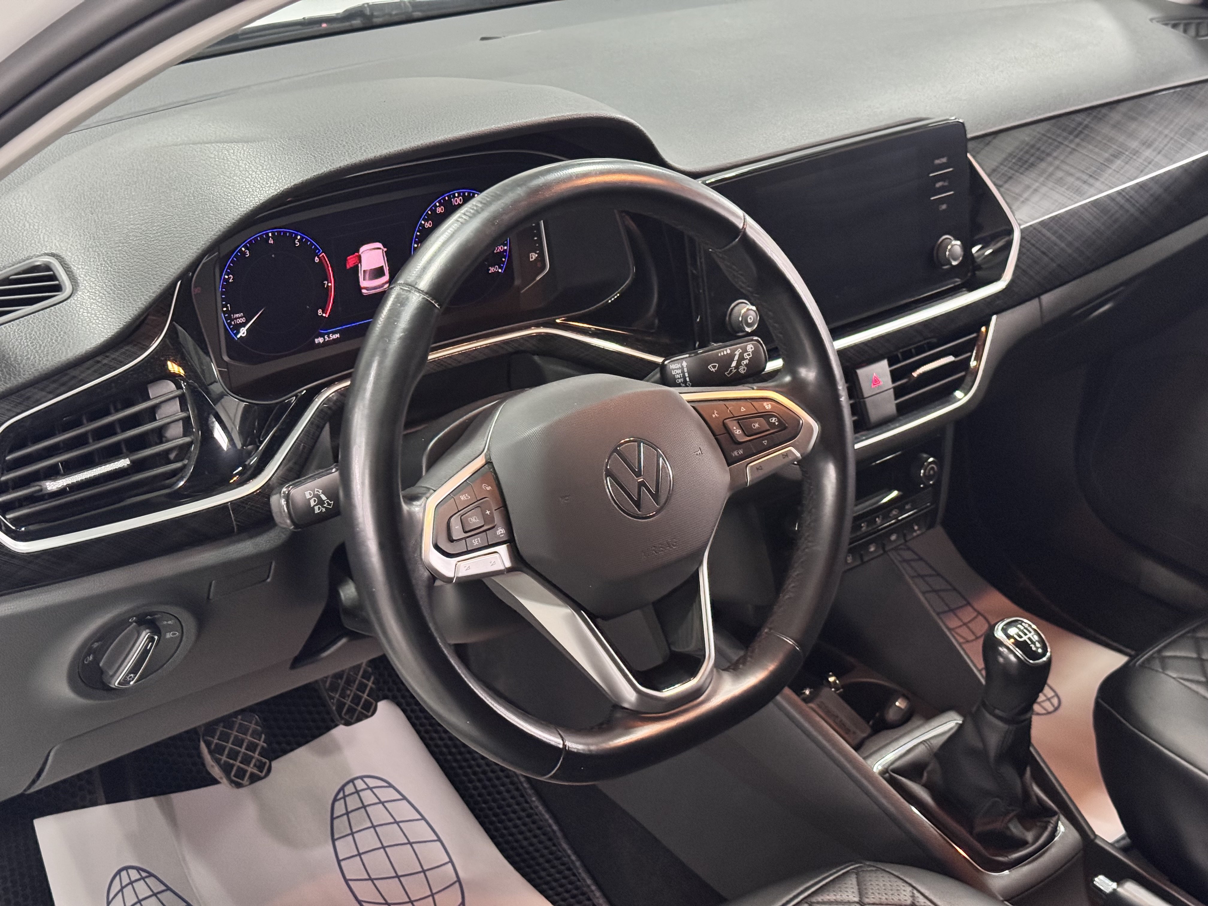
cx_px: 604
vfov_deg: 30.3
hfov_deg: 39.7
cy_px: 453
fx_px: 1675
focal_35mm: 48
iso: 500
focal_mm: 6.76
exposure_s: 1/40
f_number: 1.78
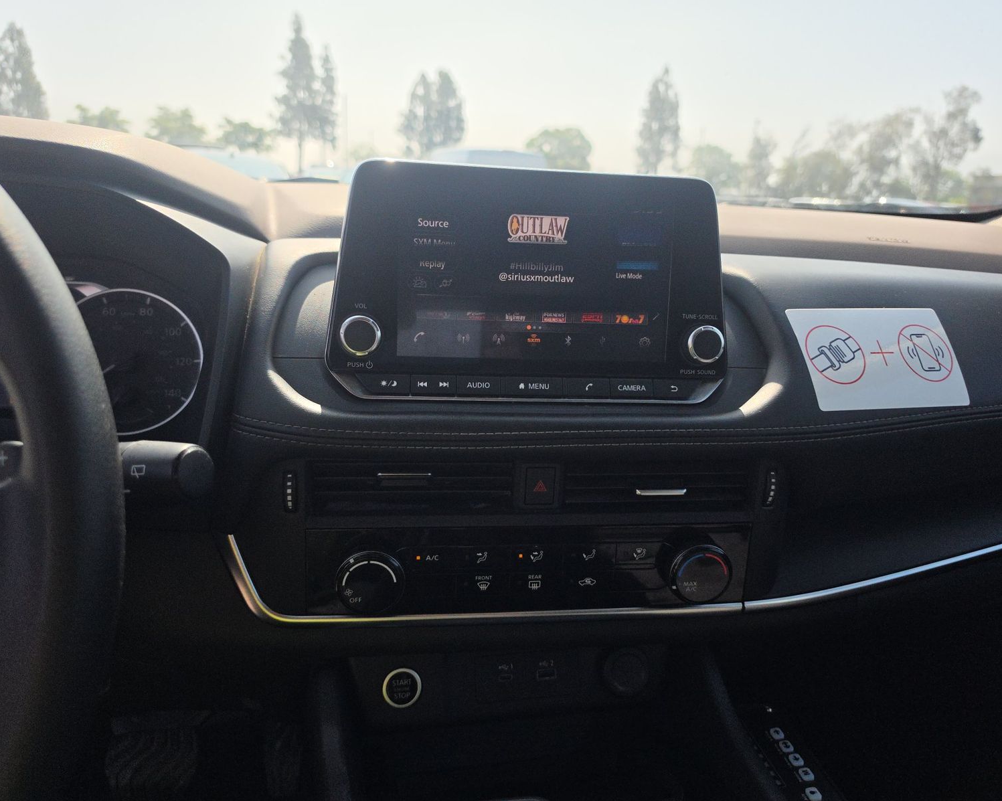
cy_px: 400
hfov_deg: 70.3
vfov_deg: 58.8
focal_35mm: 24
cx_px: 480
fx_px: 712
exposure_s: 1/4765
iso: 63
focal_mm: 6.5
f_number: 1.4
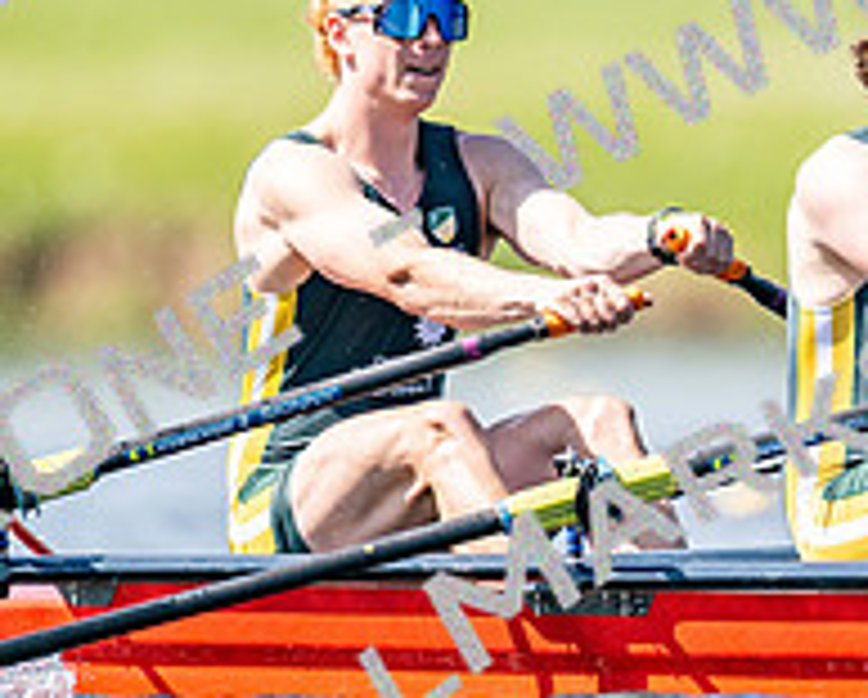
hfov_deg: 1.1
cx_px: 1052
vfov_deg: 0.9
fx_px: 43507
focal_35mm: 1691
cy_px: 205
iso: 400
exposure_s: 1/2500
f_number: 4
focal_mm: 600
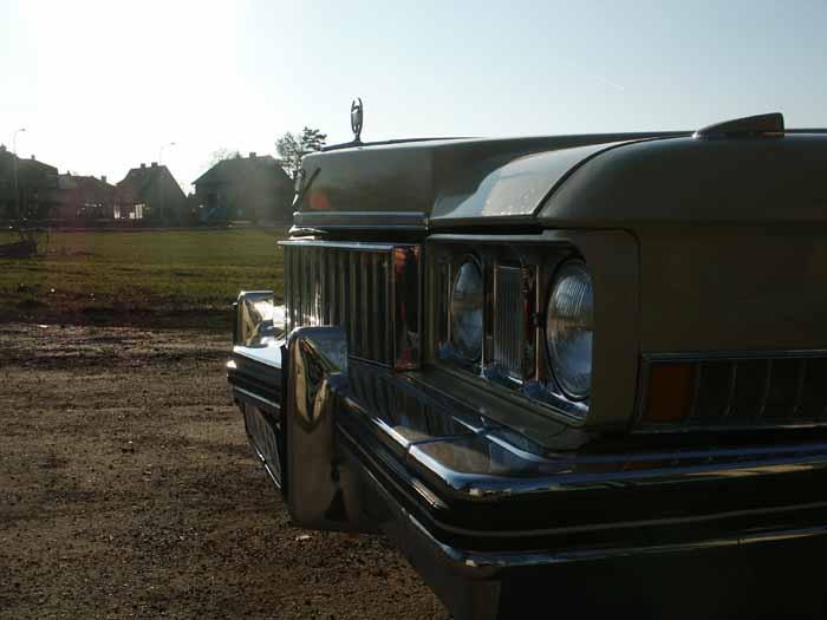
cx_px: 414
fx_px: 908
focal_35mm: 38
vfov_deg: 37.7
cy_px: 310
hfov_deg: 49.0
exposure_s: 1/500
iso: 64
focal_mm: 7.94
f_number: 6.7
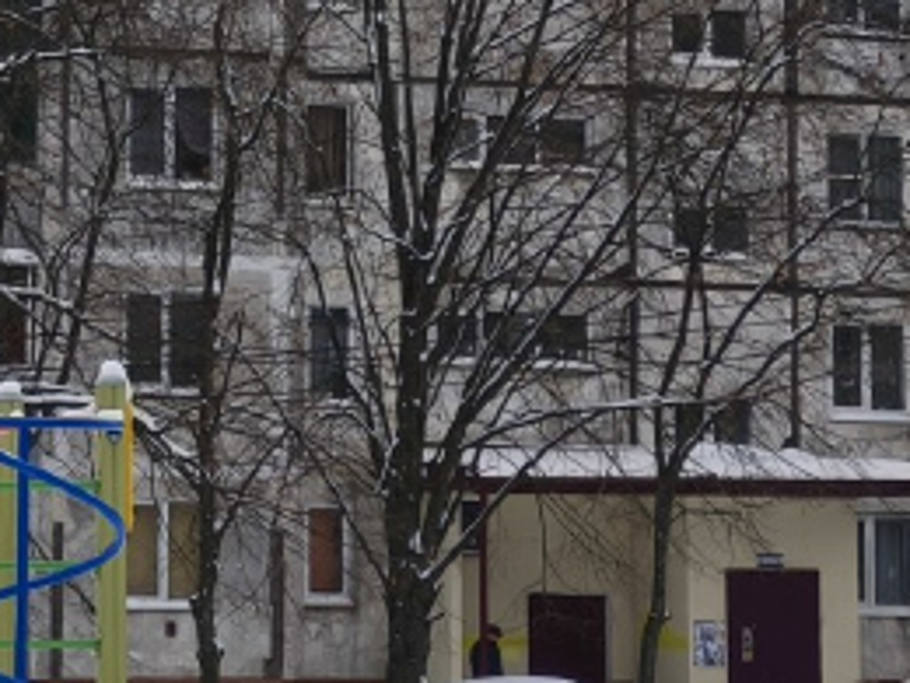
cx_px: 122
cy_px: -482
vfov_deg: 5.9
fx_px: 6572
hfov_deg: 7.9
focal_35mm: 250
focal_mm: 7.1
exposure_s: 1/172
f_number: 1.9
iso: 50
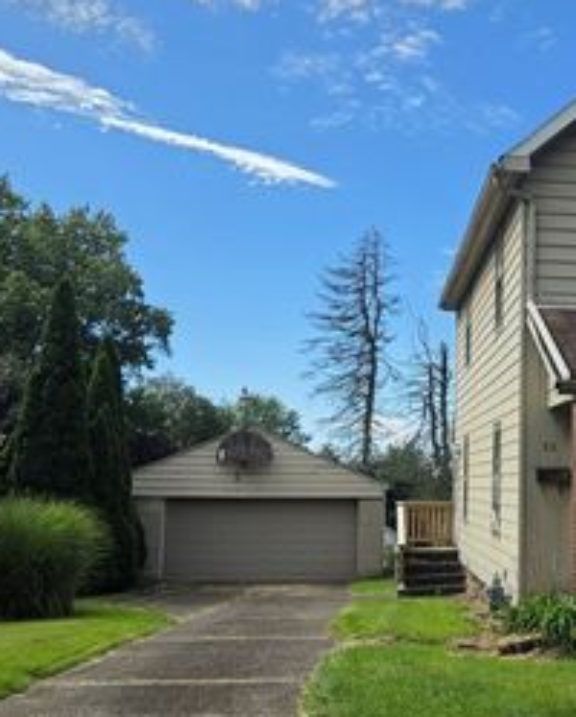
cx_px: 472
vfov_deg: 41.0
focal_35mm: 45
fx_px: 957
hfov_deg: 32.5
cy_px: 396
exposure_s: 1/3882
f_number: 1.8
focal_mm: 5.4
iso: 80
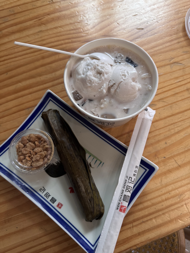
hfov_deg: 56.8
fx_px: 176
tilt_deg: -72.9
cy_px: 126
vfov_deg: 71.6
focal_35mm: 24
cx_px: 95
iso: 80
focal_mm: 6.76
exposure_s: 1/121
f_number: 1.78
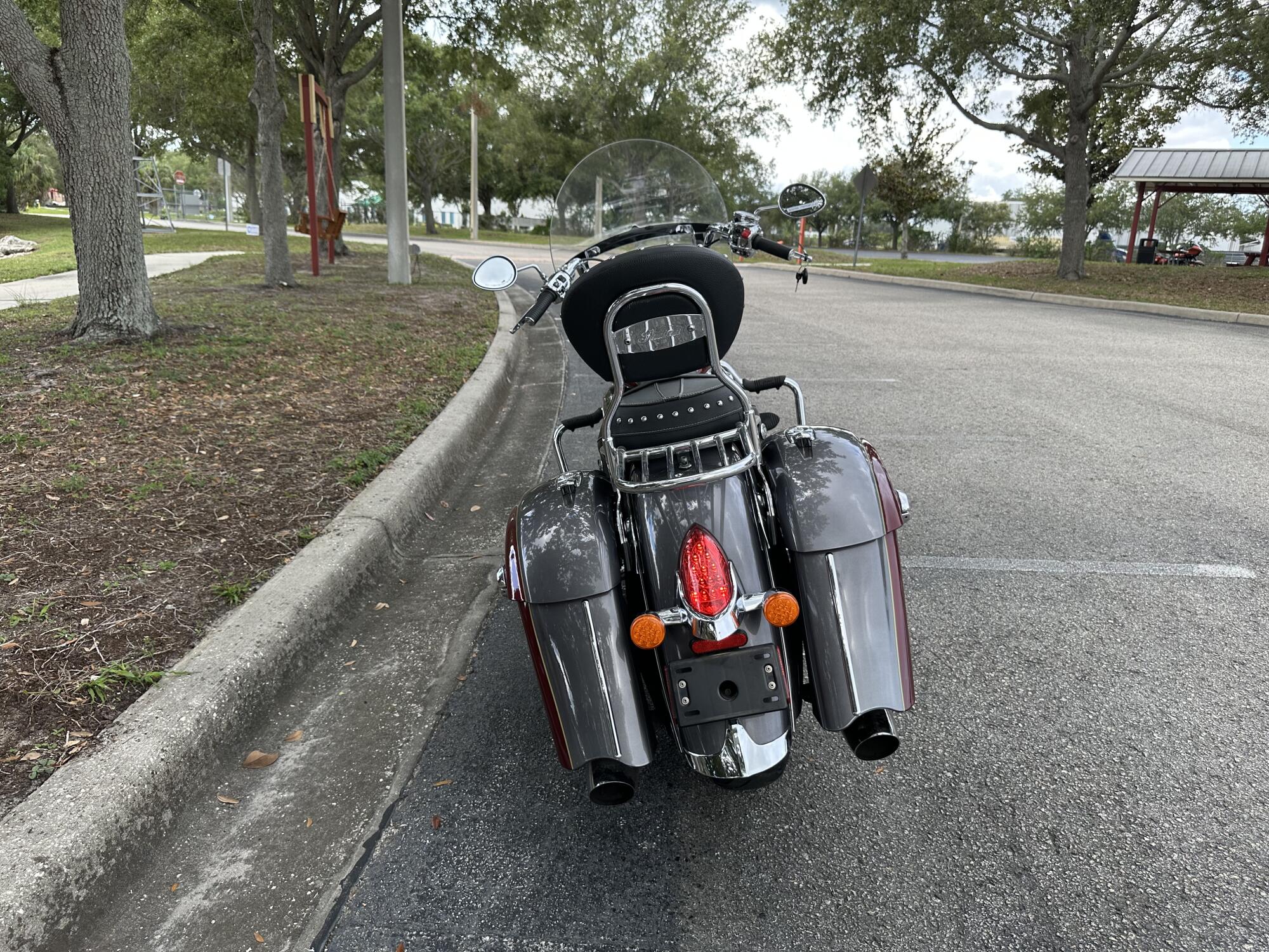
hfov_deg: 71.6
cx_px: 634
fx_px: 880
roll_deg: -2.3
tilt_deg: -14.0
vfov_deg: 56.8
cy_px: 476
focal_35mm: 24
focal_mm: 6.86
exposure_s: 1/564
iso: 80
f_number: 1.78
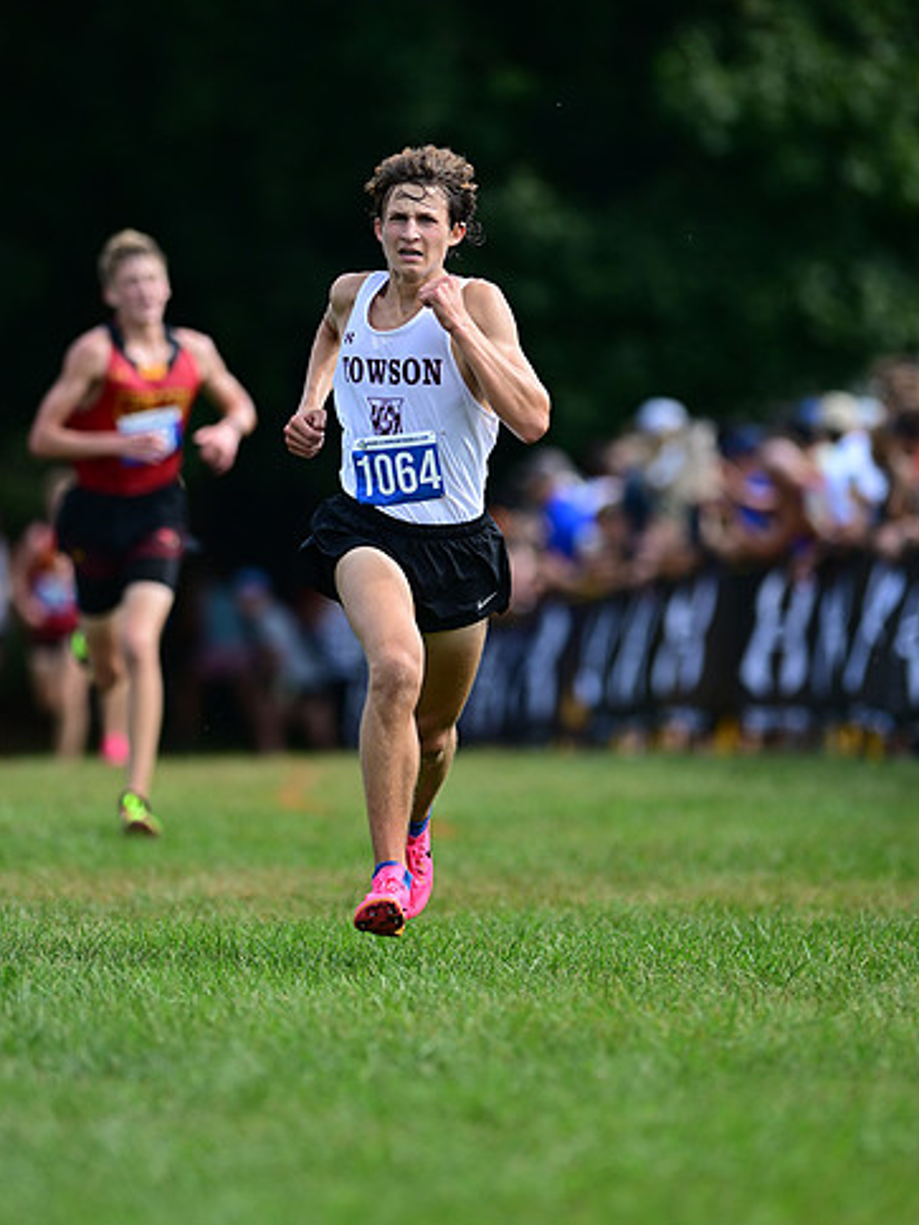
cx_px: 439
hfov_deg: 4.3
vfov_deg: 5.7
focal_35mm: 346
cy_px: 537
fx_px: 12248
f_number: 2.8
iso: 250
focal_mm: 300
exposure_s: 1/2000
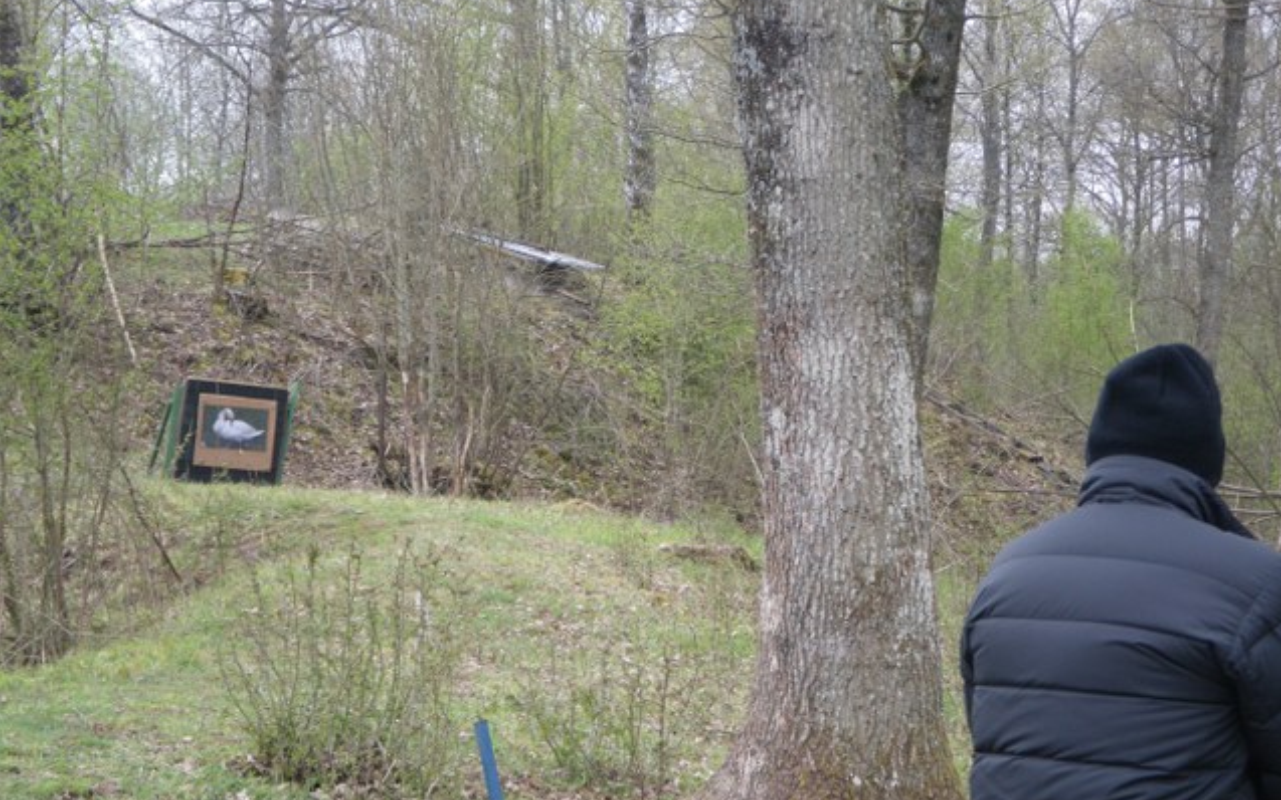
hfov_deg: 25.2
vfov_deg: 15.9
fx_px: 2862
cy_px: 424
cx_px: 642
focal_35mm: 82
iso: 64
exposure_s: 1/100
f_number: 4.8
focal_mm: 13.7
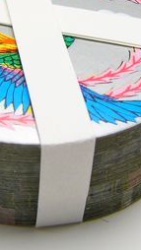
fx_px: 658
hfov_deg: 12.2
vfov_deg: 21.4
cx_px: 30
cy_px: 69
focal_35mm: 99
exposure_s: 1/20
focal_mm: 6
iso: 100
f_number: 2.8
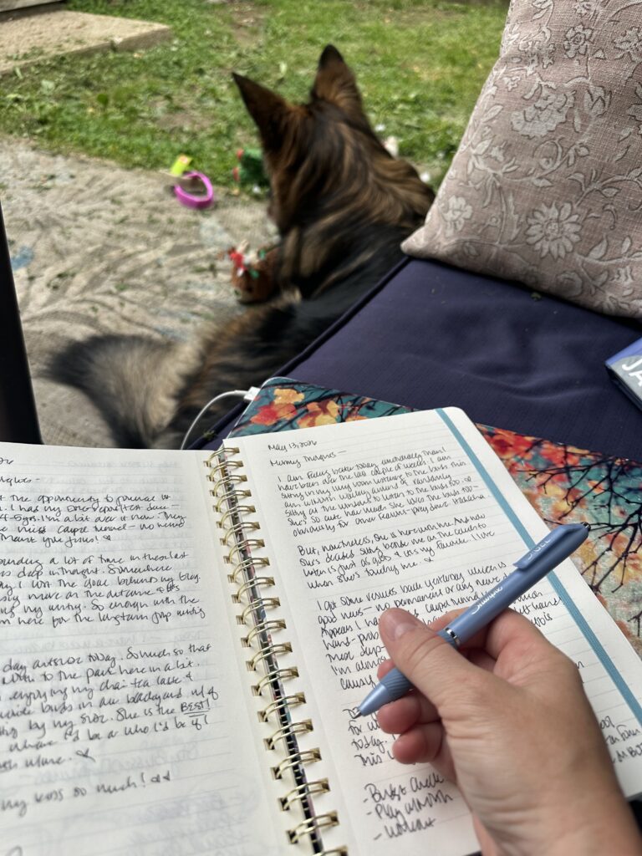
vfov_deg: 71.6
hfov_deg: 56.8
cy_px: 428
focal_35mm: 24
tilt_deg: -44.0
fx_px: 593
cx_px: 321
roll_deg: -0.4
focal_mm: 6.86
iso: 64
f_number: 1.78
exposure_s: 1/152
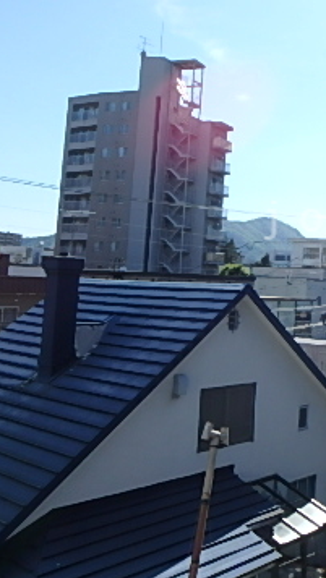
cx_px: 375
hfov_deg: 26.3
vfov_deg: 49.0
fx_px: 630
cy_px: 220
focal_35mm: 41
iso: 125
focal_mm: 3.7
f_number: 6
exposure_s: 1/400
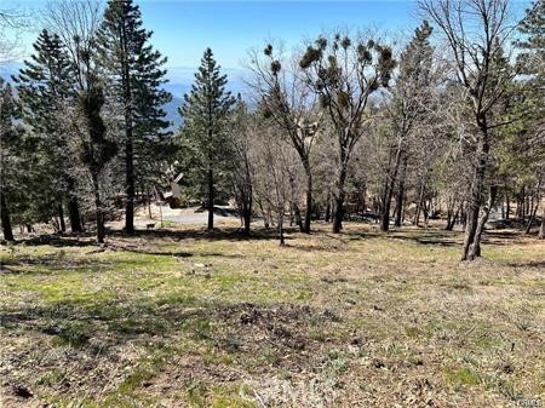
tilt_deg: -16.7
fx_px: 409
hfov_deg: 67.3
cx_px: 272
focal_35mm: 26
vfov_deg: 53.0
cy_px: 204
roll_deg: -0.6
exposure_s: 1/2695
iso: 50
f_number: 1.5
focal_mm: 5.7
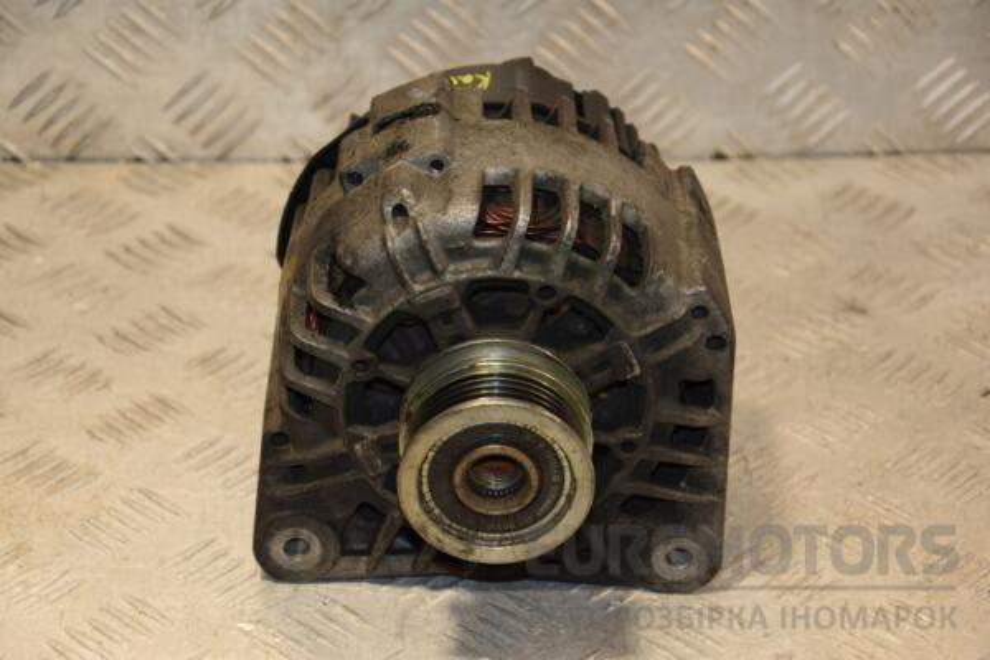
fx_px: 2887
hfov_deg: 19.5
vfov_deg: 13.0
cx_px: 495
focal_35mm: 105
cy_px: 330
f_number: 5.3
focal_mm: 70
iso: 800
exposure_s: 1/160
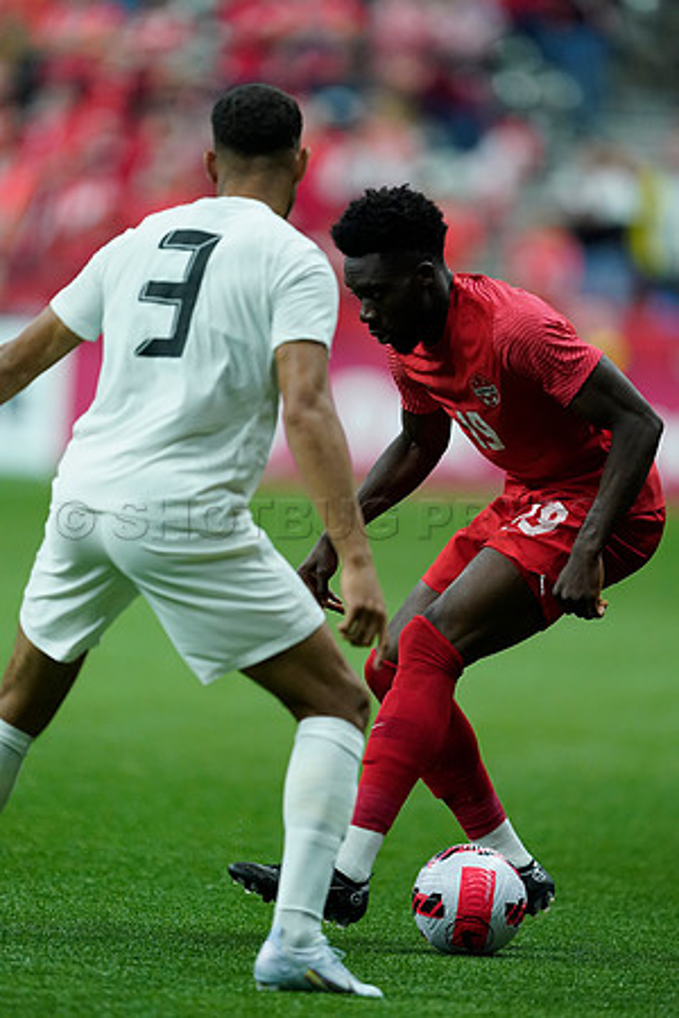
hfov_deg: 2.3
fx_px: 16974
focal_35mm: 600
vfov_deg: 3.4
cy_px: 509
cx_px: 340
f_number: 4
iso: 5000
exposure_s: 1/1600
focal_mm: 600
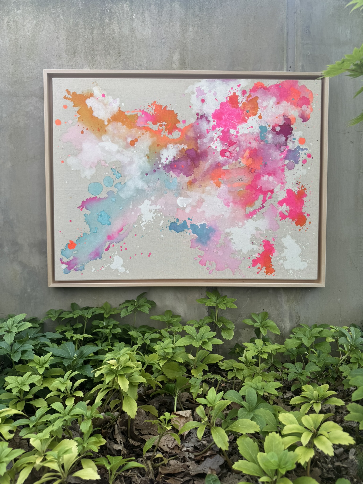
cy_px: 242
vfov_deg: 71.6
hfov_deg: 56.8
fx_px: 336
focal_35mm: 24
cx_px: 182
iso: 80
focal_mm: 6.76
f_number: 1.78
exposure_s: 1/477
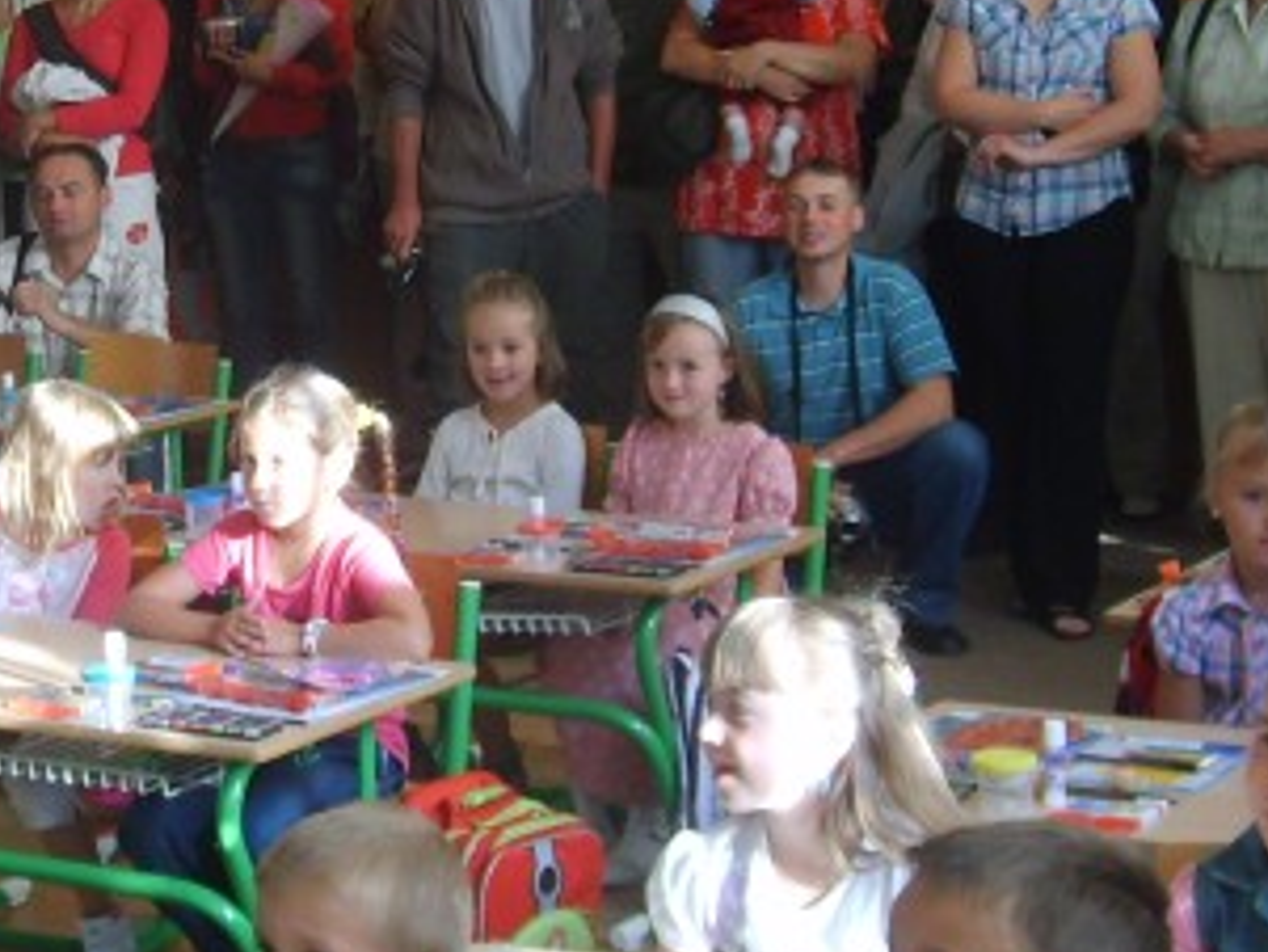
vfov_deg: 15.8
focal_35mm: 93
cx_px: 152
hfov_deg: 20.7
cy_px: 253
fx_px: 3408
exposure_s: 1/30
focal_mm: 5.8
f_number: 2.8
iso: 73
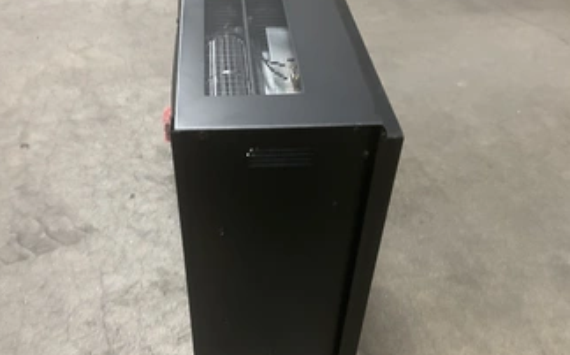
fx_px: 590
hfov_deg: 51.5
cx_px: 262
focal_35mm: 38
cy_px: 181
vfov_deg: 33.5
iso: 320
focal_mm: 3
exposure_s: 1/30
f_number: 1.8
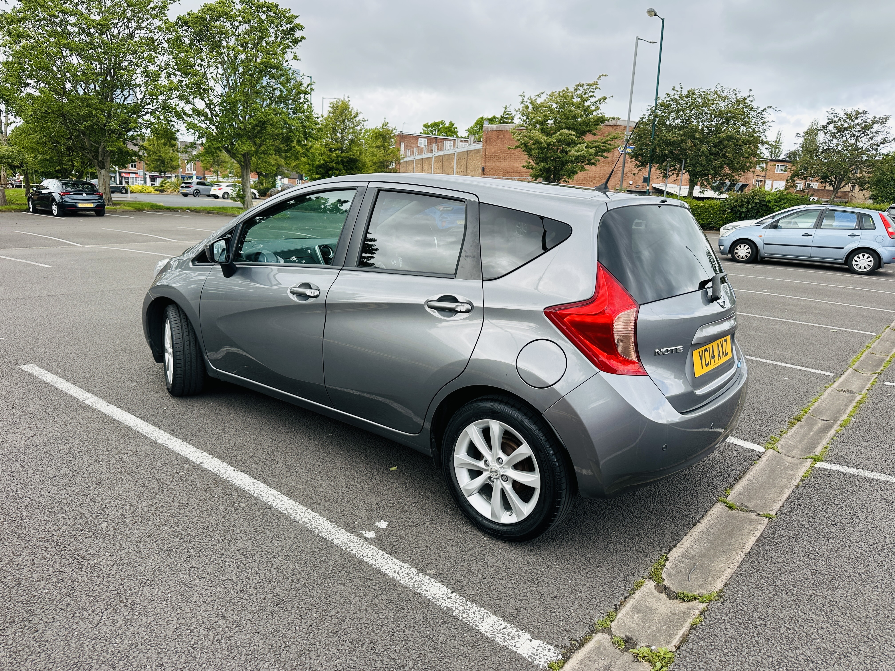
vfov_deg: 56.8
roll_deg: -3.6
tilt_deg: -11.1
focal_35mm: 24
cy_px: 336
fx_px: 621
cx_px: 448
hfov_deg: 71.6
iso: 80
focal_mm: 6.86
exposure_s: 1/803
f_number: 1.78
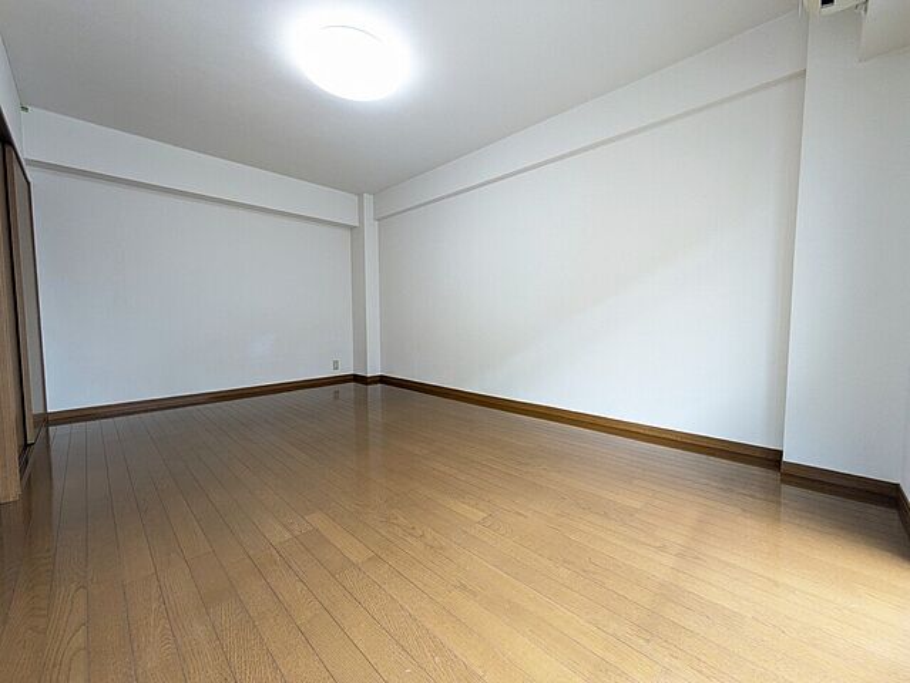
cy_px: 342
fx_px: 368
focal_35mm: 14
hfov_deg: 102.0
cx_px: 455
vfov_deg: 85.7
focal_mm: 1.83
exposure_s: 1/60
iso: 205
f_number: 2.2
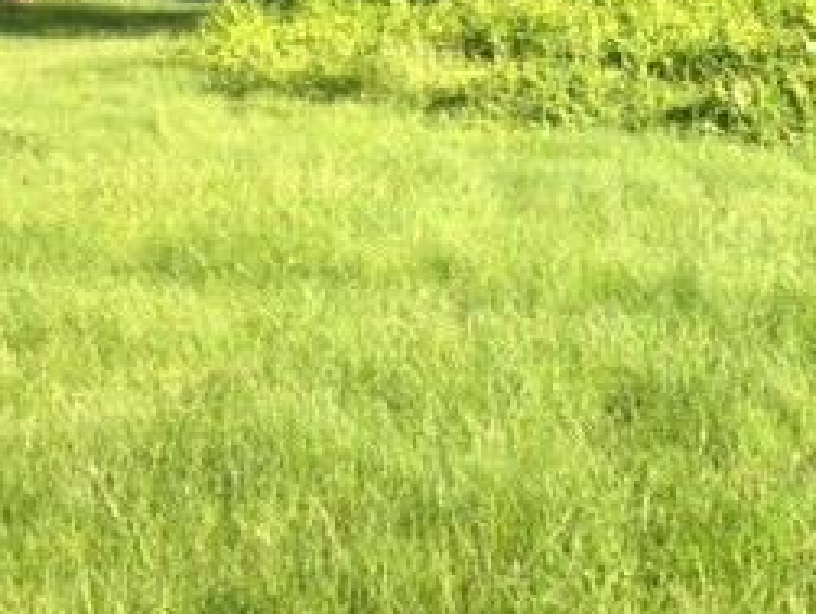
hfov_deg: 22.3
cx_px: 829
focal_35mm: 84
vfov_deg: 16.9
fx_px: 1983
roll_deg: +0.9
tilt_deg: +1.0
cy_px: -101
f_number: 2.4
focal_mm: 4.12
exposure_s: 1/323
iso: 50
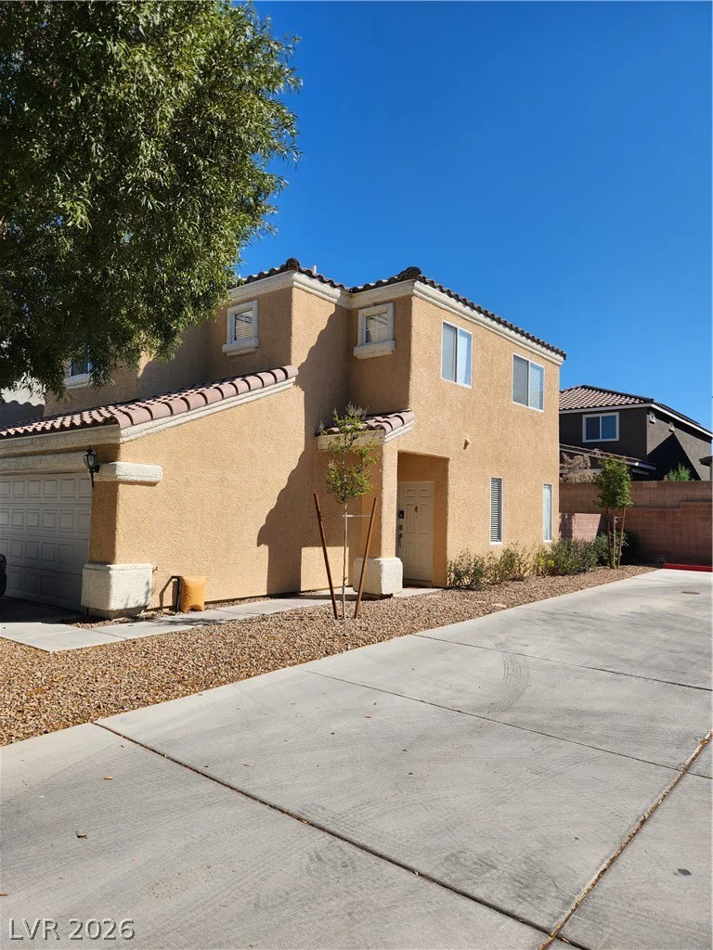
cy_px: 475
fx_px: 632
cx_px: 356
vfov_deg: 73.9
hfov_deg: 58.9
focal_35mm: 23
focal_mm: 5.4
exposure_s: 1/2228
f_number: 1.8
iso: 20
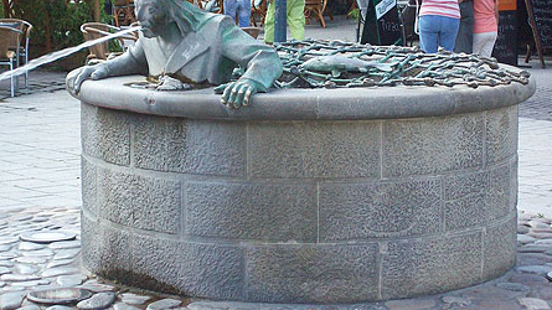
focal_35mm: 119
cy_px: 125
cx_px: 275
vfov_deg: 10.2
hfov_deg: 18.0
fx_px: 1741
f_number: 4.8
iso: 223
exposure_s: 1/257
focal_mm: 18
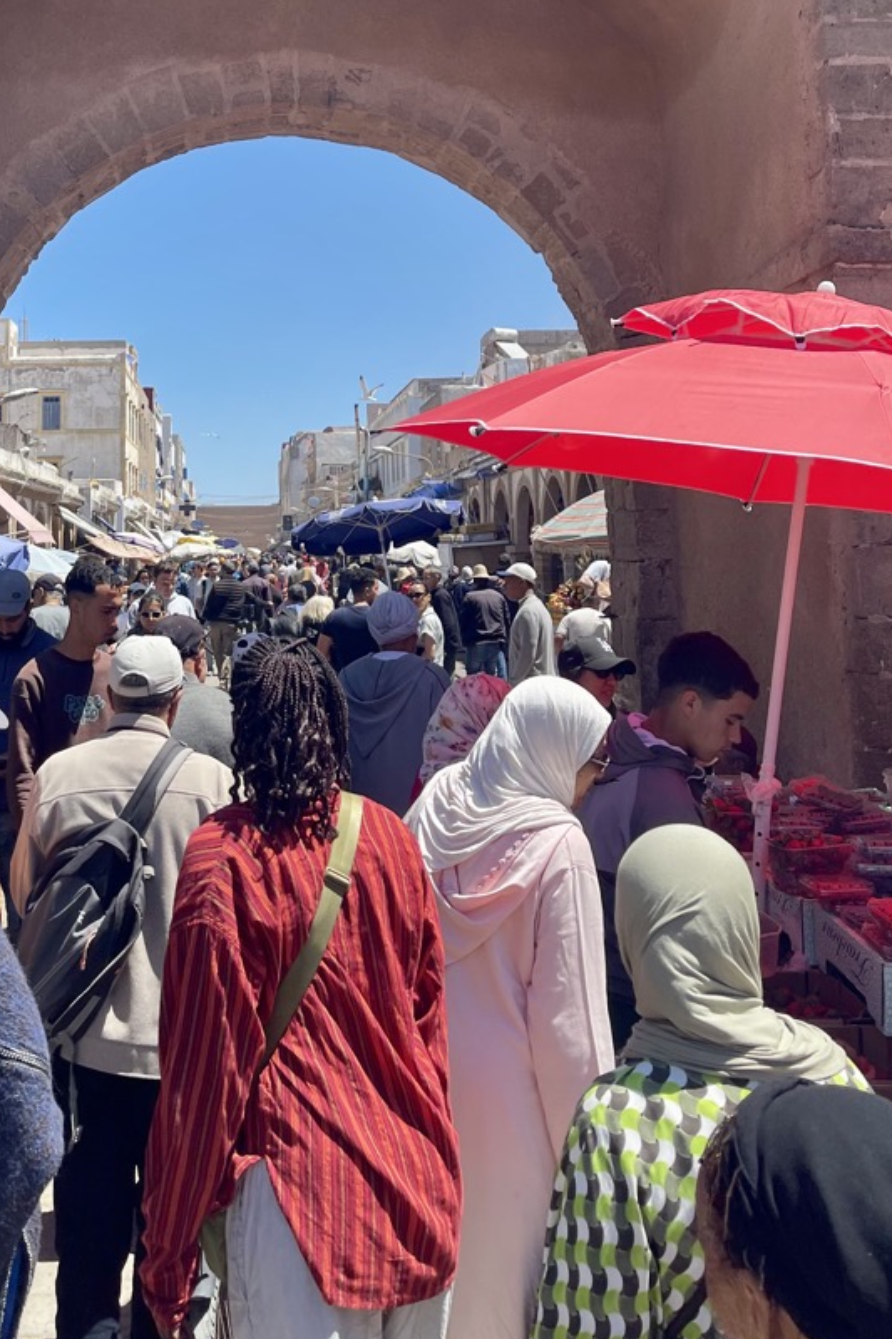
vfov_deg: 47.8
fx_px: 1450
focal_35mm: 39
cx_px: 251
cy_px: 345
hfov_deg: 33.7
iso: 32
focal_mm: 5.1
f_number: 1.6
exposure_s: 1/1883
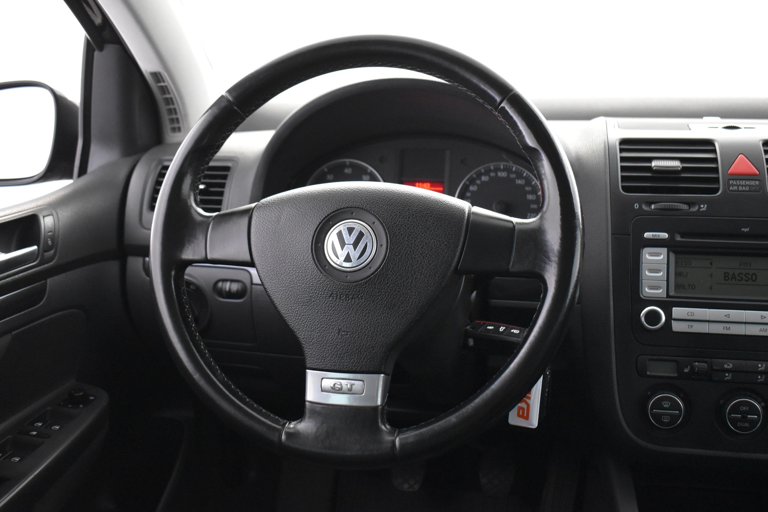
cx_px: 384
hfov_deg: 49.6
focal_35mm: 39
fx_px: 832
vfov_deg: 34.2
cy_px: 256
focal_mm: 26
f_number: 4
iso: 3200
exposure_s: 1/10
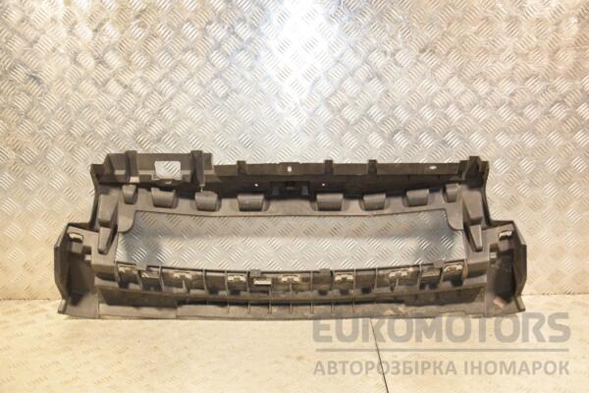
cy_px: 196
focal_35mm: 38
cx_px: 294
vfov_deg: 35.5
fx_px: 613
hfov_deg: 51.3
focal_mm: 25
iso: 800
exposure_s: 1/160
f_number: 5
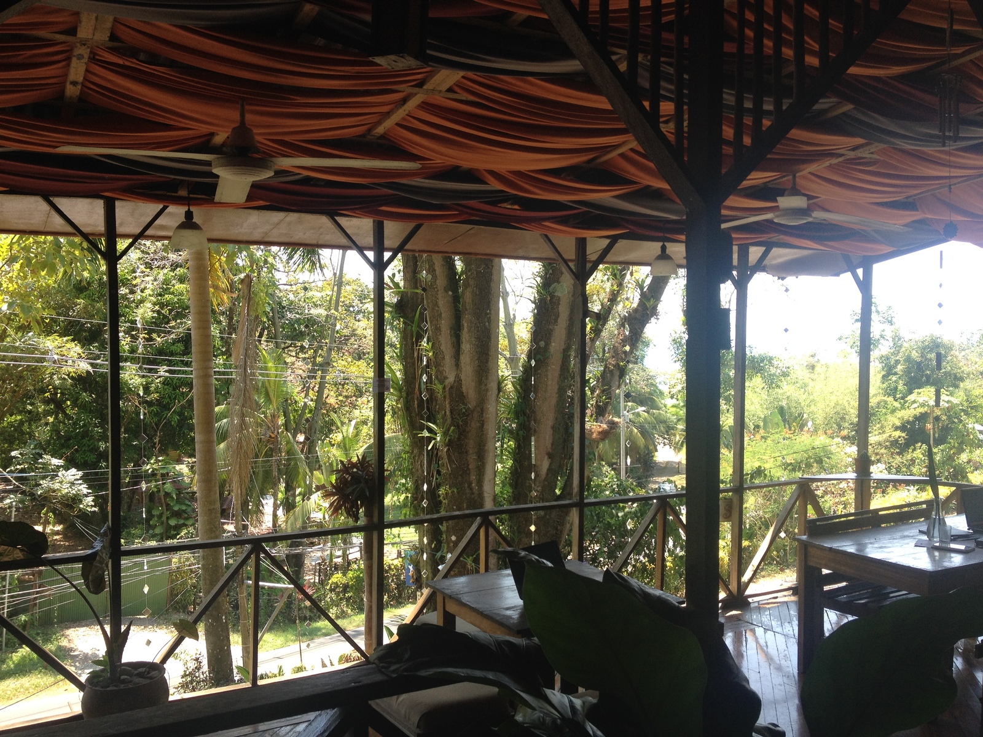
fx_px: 994
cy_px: 368
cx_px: 492
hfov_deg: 52.6
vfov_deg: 40.7
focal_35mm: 35
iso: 50
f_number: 2.4
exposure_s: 1/194
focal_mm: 4.28
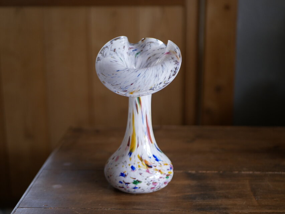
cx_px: 142
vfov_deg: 29.1
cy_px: 107
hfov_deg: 38.2
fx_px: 412
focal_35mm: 50
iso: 500
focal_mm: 25
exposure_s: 1/125
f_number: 1.7
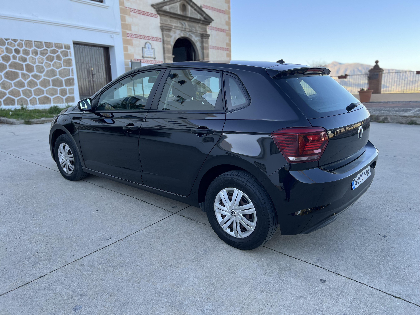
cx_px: 210
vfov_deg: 53.1
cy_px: 158
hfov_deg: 67.3
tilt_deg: -11.1
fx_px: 315
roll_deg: +2.9
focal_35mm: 26
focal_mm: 5.7
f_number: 1.5
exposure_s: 1/303
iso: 50
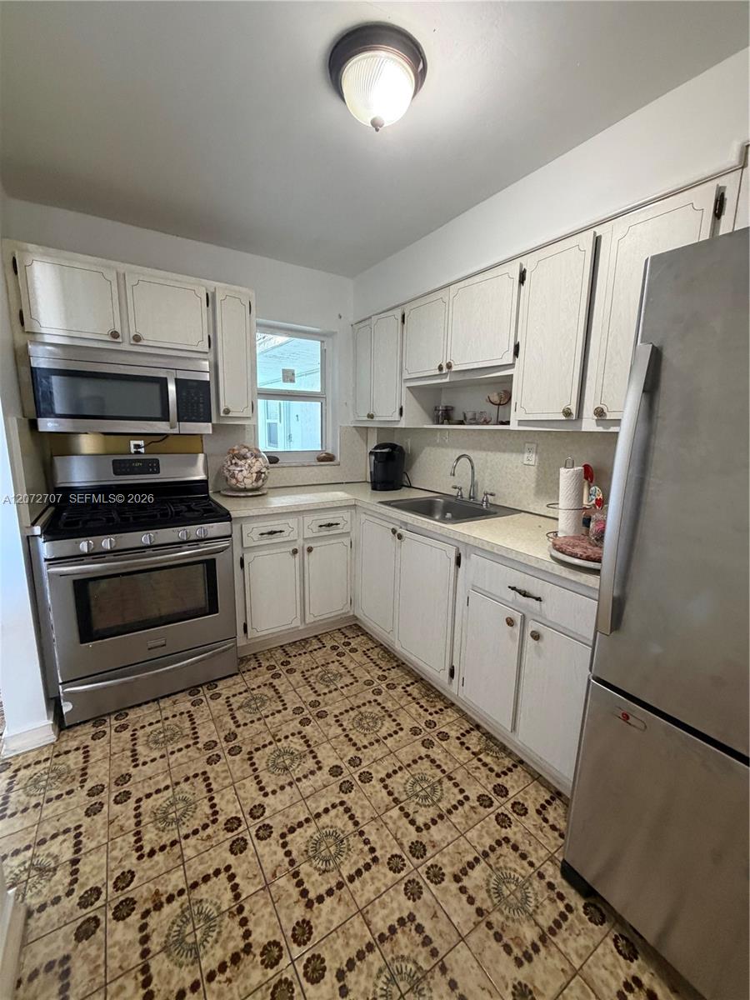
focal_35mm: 14
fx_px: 404
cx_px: 375
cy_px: 500
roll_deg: -1.5
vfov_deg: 102.1
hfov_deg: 85.7
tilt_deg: -9.5
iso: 320
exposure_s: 1/60
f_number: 2.2
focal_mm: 2.22
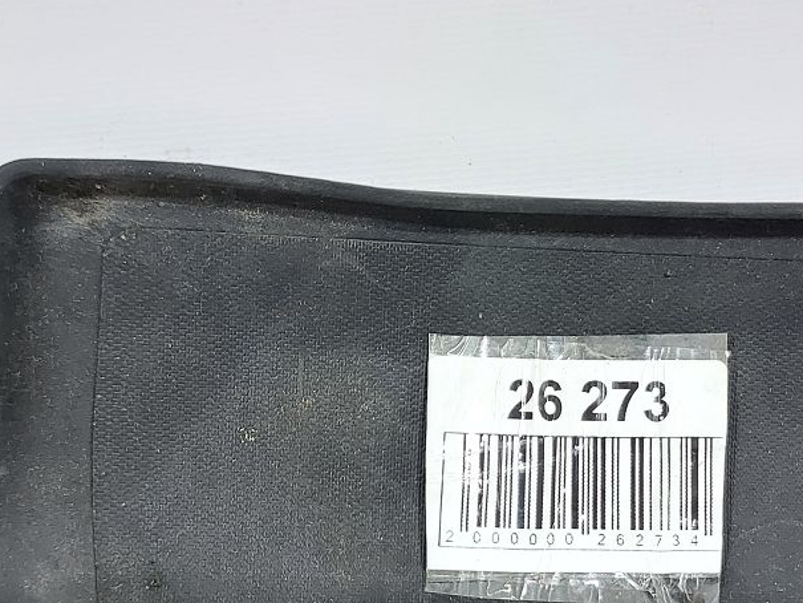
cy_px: 389
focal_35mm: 55
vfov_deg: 26.5
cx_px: 489
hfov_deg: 34.8
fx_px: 1276
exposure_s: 1/50
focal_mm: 5.23
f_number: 1.8
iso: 200
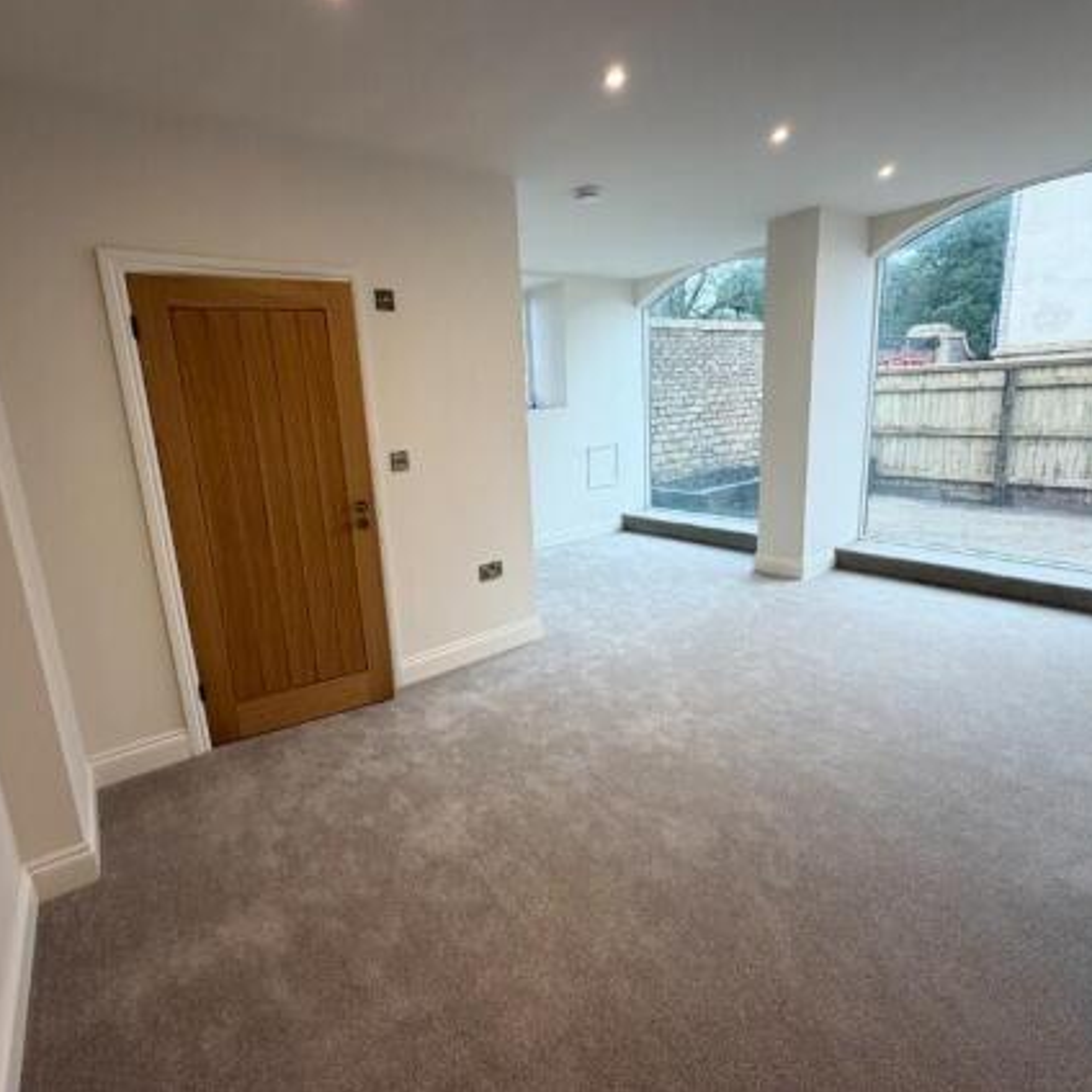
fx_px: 607
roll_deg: +3.5
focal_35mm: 17
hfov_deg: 83.9
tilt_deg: -12.2
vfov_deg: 84.0
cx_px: 516
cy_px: 532
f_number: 2.2
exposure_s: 1/121
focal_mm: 2.22
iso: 125
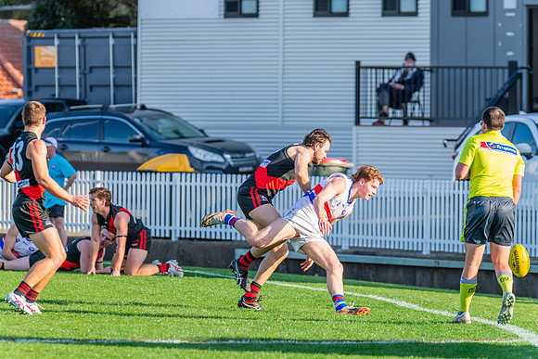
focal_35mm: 292
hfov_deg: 7.0
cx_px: 268
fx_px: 4371
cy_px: 179
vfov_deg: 4.7
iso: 800
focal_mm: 290
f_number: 7.1
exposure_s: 1/1250
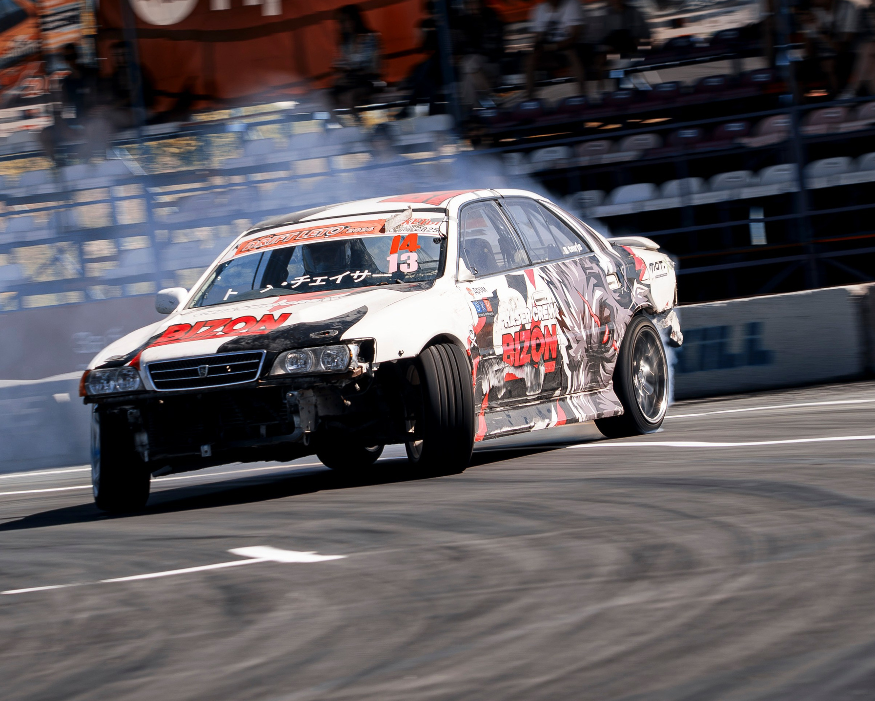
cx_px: 318
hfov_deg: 6.4
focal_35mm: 300
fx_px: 7770
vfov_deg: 5.2
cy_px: 354
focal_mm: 130
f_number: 11
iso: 100
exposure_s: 1/100
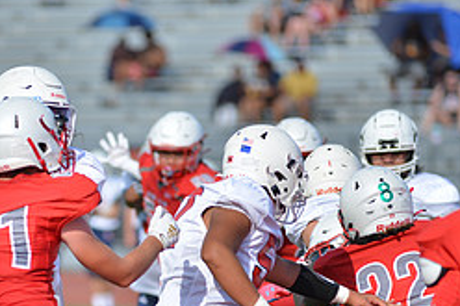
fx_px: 5976
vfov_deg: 2.9
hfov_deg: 4.4
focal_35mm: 468
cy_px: 292
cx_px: 89
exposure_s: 1/1600
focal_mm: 200
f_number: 2.8
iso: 100
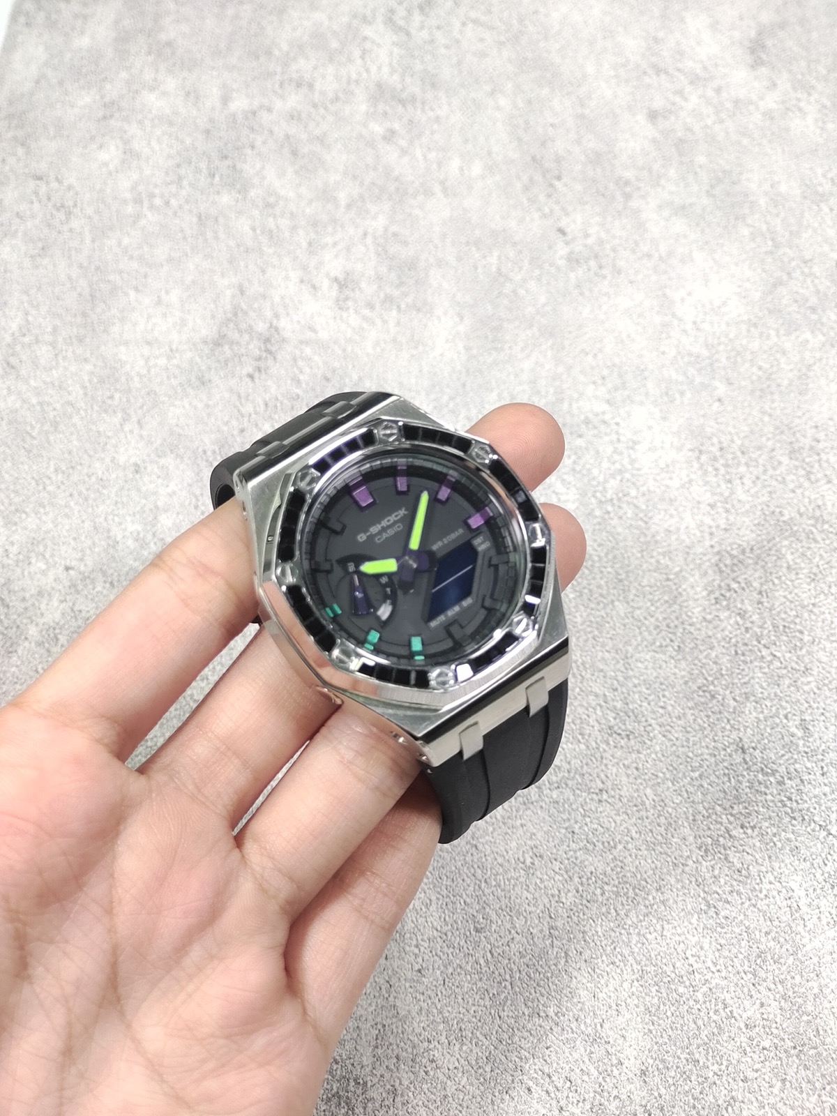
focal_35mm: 50
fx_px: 1612
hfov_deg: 29.1
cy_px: 558
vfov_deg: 38.2
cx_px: 418
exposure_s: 1/100
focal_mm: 7.55
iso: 90
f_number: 2.08
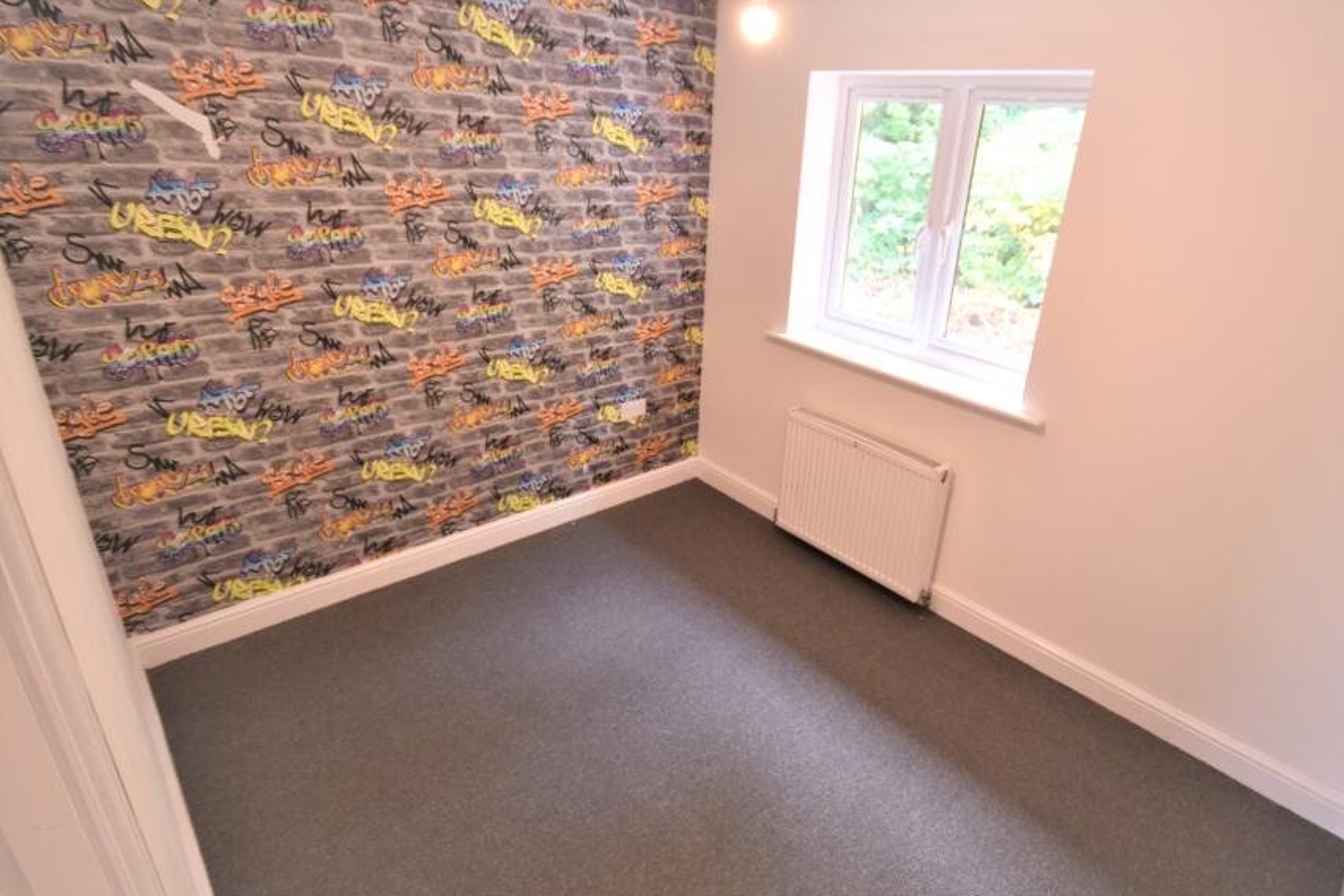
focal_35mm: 18
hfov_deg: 89.5
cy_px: 431
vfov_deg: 67.4
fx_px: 672
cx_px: 756
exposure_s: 1/60
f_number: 4
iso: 800
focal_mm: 10
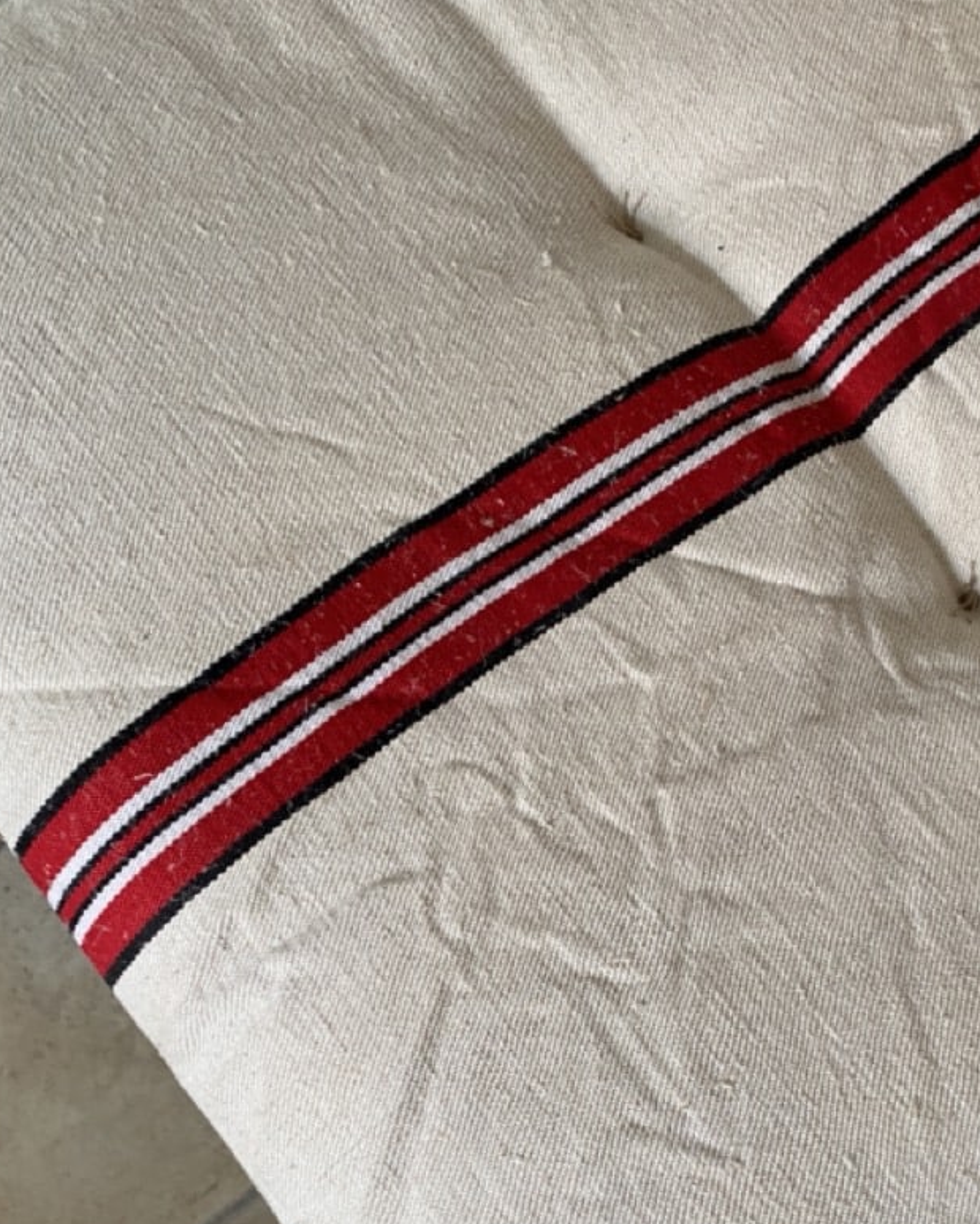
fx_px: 1522
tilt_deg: -77.9
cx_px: 717
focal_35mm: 42
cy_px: 887
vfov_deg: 42.7
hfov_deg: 35.0
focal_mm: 4.25
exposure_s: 1/50
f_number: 1.8
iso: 200
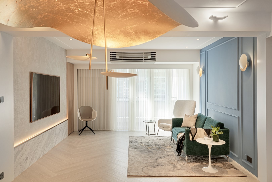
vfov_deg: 45.0
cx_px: 136
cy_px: 91
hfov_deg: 63.7
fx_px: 219
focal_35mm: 29
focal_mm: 29
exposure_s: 1/8
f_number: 13
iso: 200
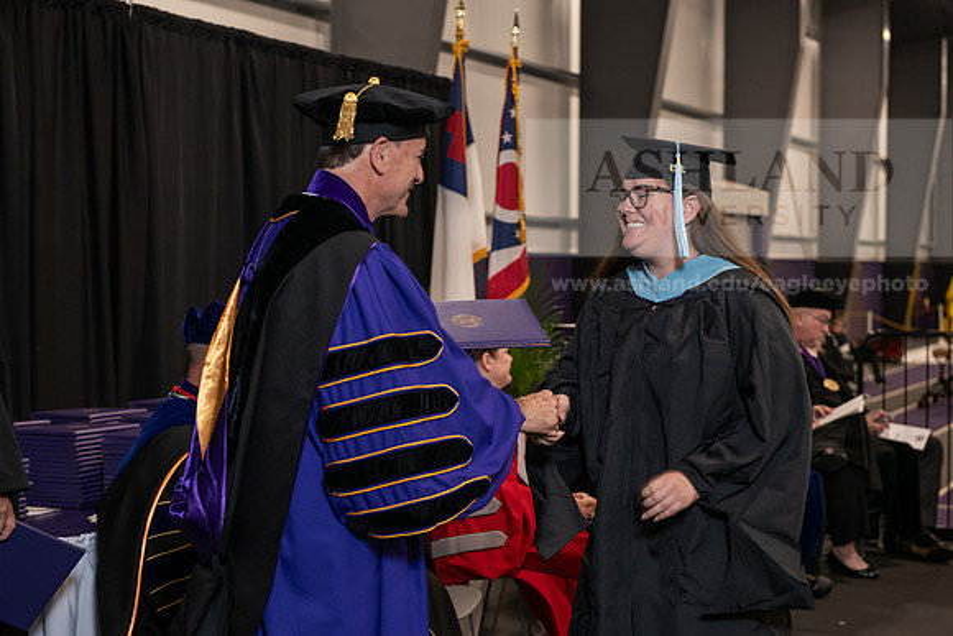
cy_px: 318
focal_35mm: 70
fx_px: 1853
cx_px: 476
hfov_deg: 28.8
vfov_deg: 19.5
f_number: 5
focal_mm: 70
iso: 2000
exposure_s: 1/125
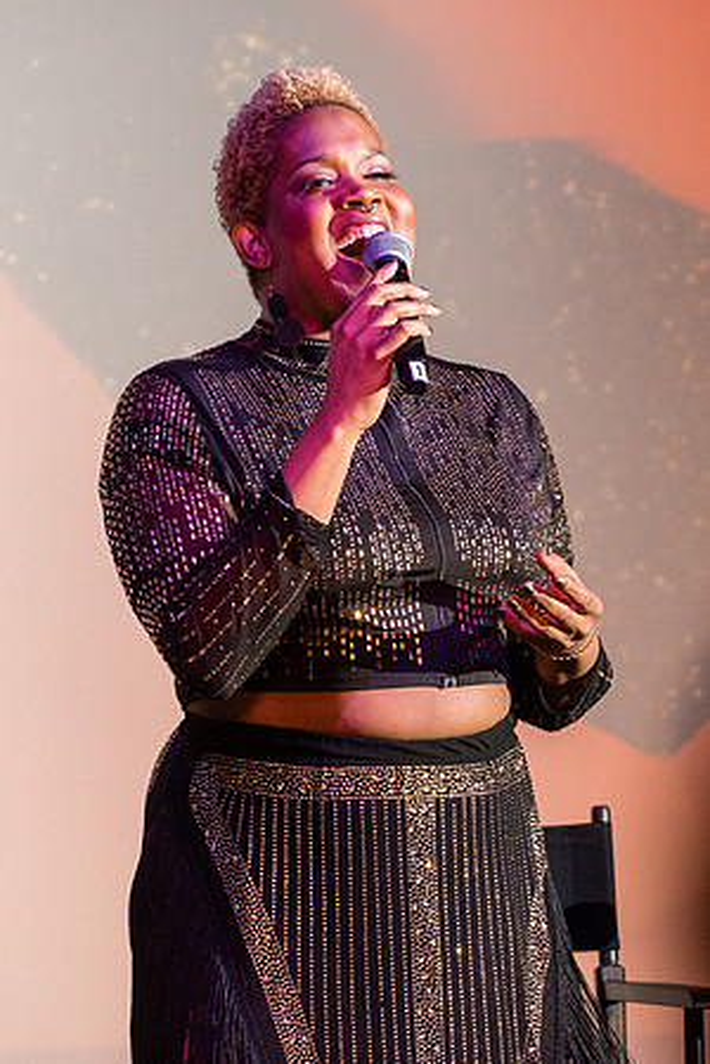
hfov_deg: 2.8
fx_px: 14461
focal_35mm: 489
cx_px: 320
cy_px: 542
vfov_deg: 4.2
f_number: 4
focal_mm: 200
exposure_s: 1/250
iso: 2000
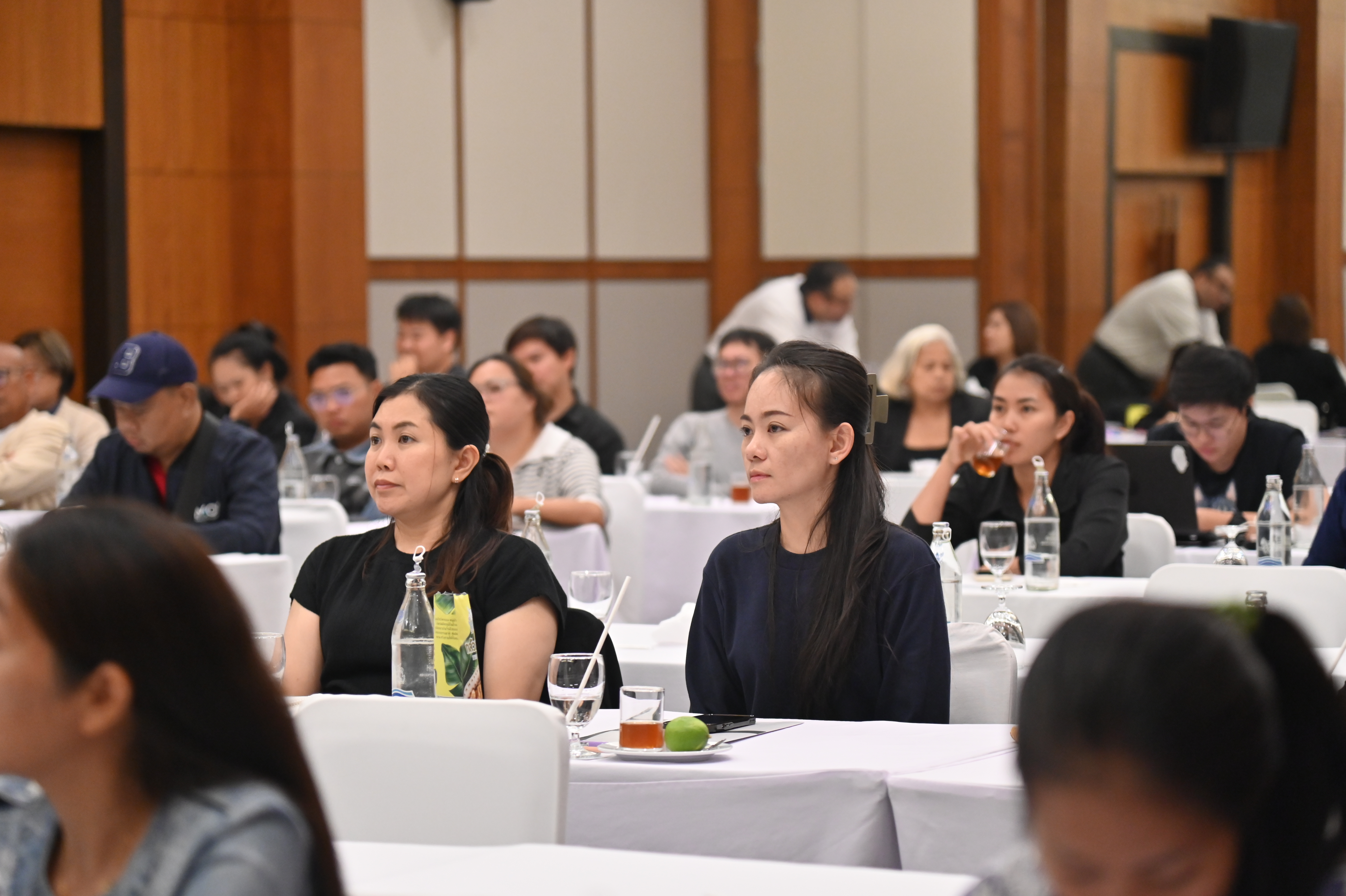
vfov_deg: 11.4
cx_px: 673
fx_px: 4484
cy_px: 448
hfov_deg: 17.1
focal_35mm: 120
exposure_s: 1/125
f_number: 4
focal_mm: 120
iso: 3200
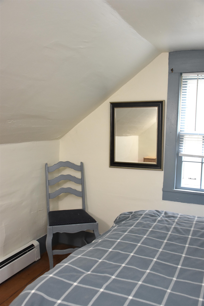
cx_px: 102
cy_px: 153
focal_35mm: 34
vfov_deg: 55.1
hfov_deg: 38.4
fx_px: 293
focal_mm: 23
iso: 1400
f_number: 4
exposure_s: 1/60
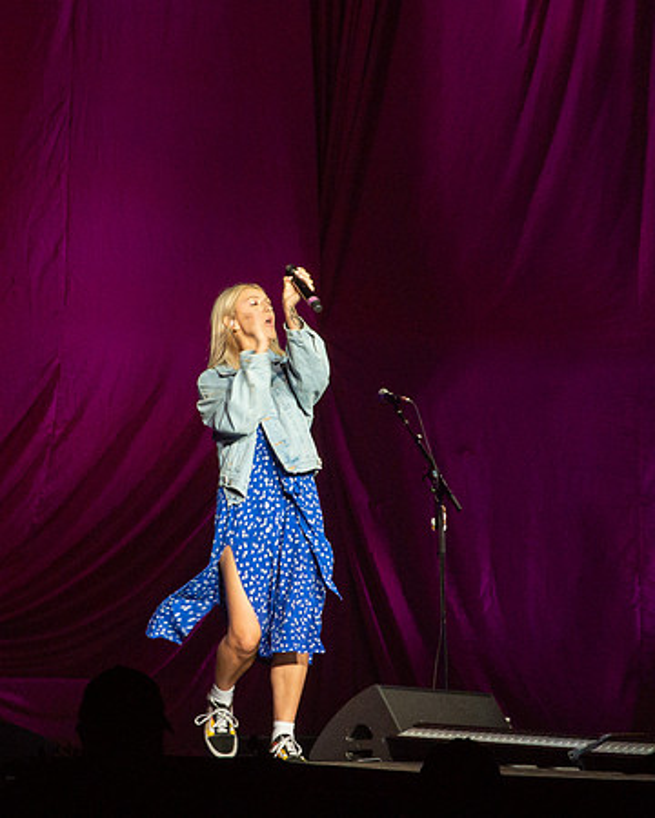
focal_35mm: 443
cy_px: 389
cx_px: 238
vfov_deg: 4.4
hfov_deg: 3.5
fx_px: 10740
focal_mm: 110
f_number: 6.3
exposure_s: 1/160
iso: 800
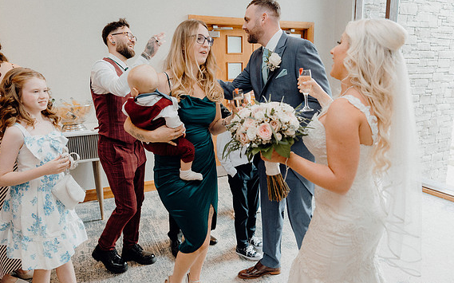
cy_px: 137
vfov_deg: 47.5
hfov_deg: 70.4
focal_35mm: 26
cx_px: 226
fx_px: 322
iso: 2500
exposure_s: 1/200
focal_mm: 25
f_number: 3.5
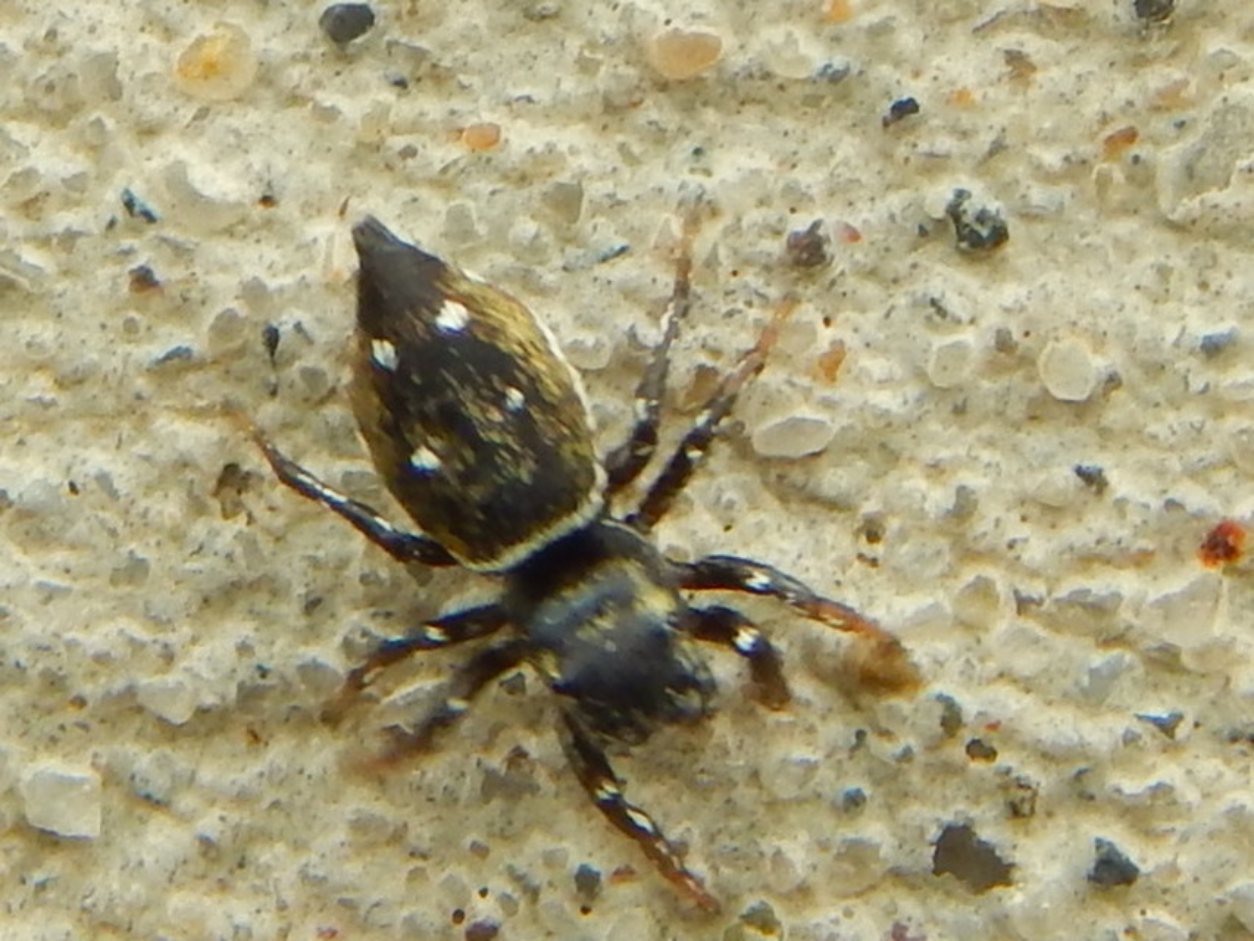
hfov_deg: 21.1
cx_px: 627
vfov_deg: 15.9
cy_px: 470
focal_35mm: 93
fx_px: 3369
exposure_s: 1/250
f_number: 4.4
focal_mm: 16.6
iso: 140
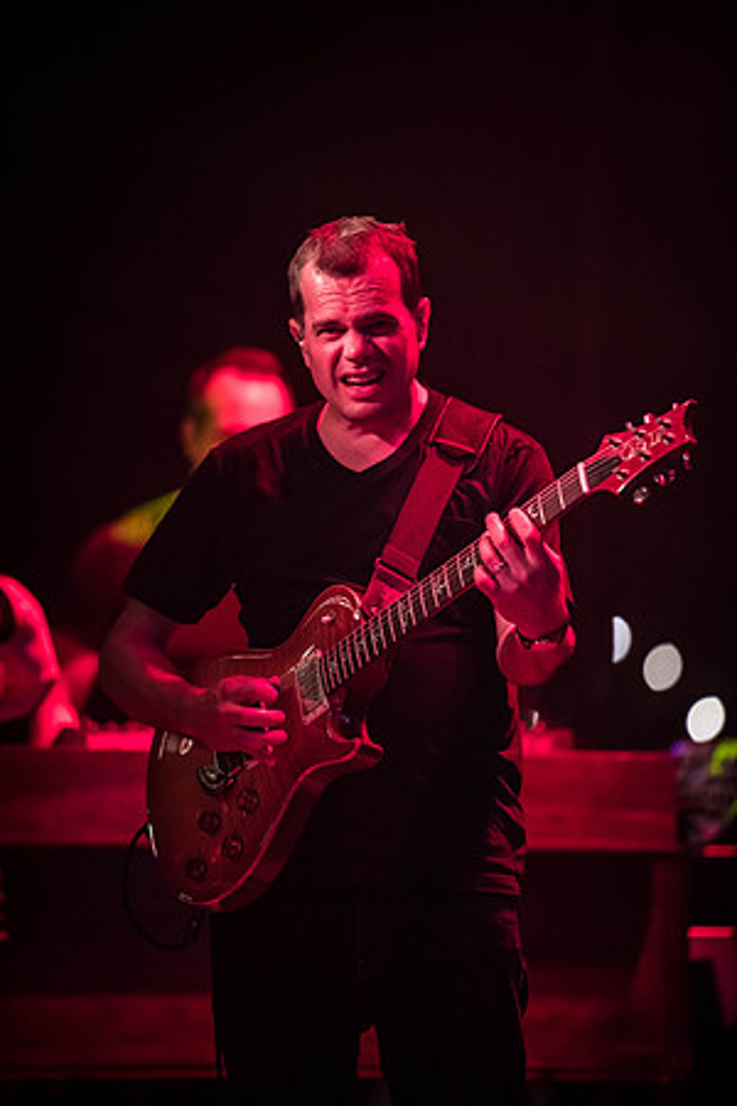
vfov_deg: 10.3
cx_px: 368
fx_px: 6141
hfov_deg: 6.9
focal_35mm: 200
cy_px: 553
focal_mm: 200
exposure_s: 1/640
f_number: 2.8
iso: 3200
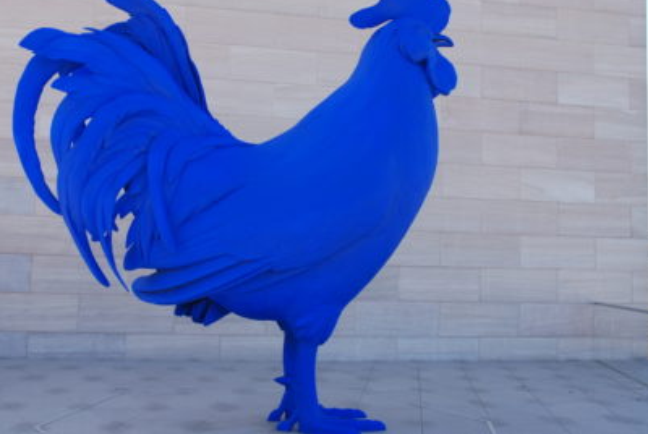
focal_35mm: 45
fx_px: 811
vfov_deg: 30.0
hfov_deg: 43.5
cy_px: 200
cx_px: 287
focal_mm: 24
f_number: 5.6
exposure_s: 1/125
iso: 100
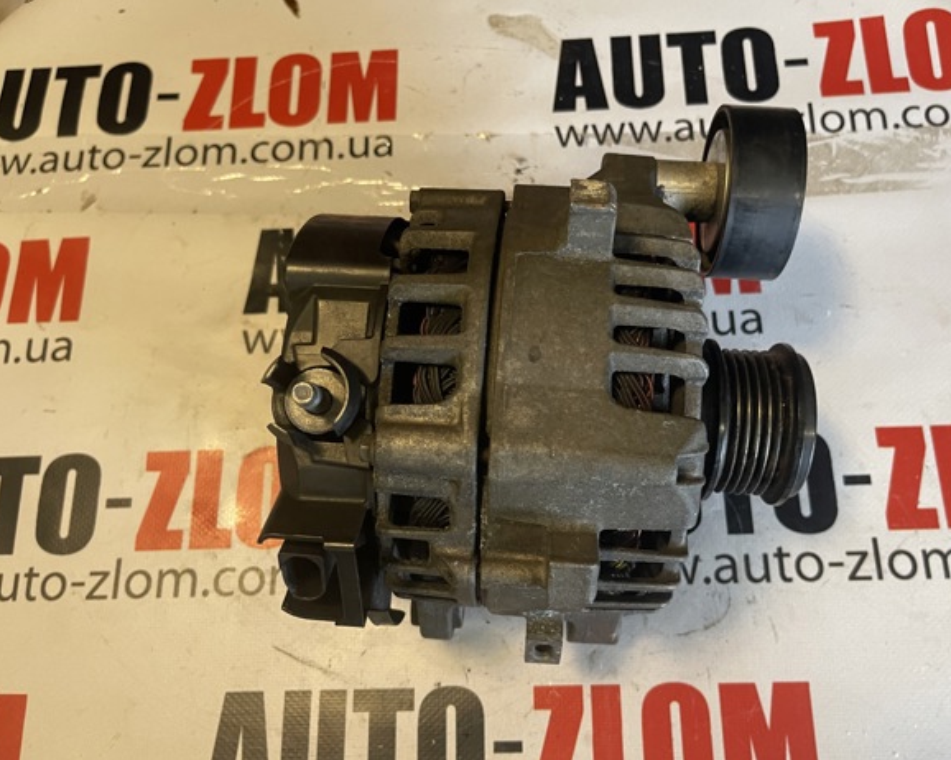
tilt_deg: -74.0
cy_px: 392
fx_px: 760
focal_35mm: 27
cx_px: 517
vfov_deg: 53.1
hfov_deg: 64.0
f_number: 1.6
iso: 400
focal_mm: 5.1
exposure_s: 1/60
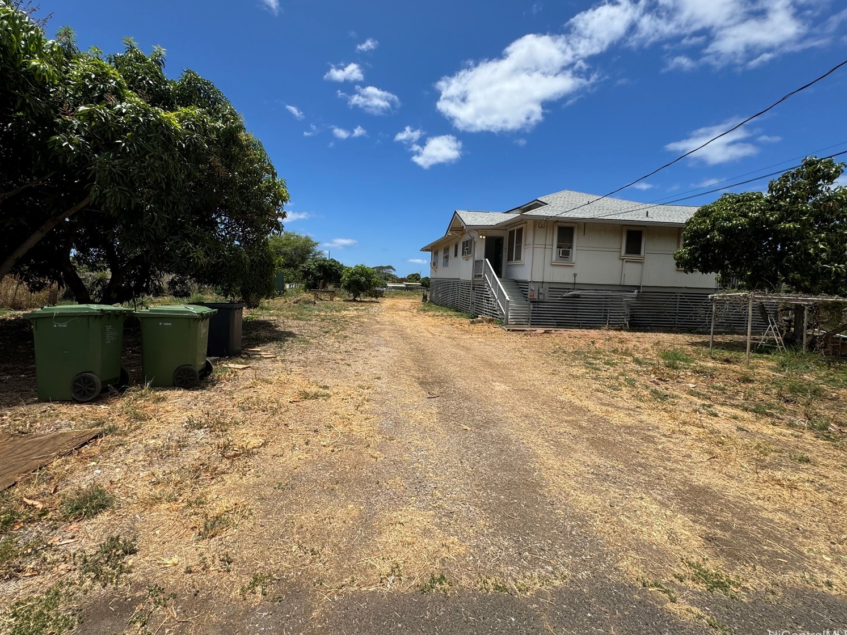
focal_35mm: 15
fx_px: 367
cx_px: 398
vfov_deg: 81.7
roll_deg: -2.5
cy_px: 301
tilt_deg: -3.9
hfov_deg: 98.1
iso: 50
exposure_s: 1/2494
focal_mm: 2.22
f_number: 2.2
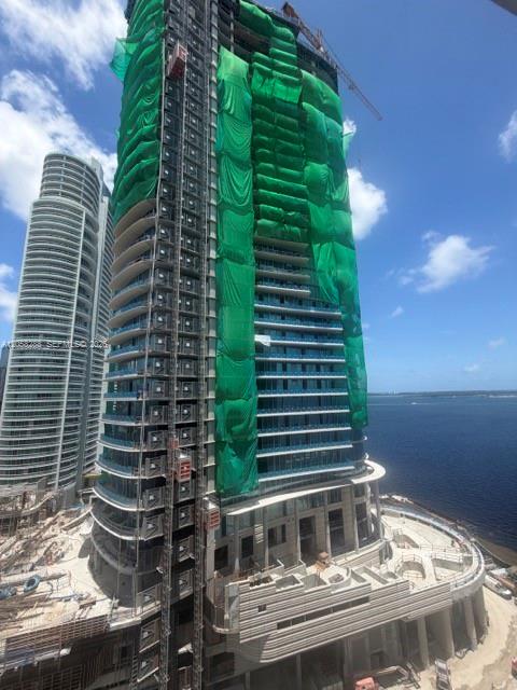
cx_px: 258
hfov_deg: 85.7
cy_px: 345
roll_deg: +1.4
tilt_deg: +10.3
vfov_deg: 102.1
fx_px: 279
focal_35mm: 14
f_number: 2.2
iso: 25
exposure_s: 1/770
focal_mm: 2.22
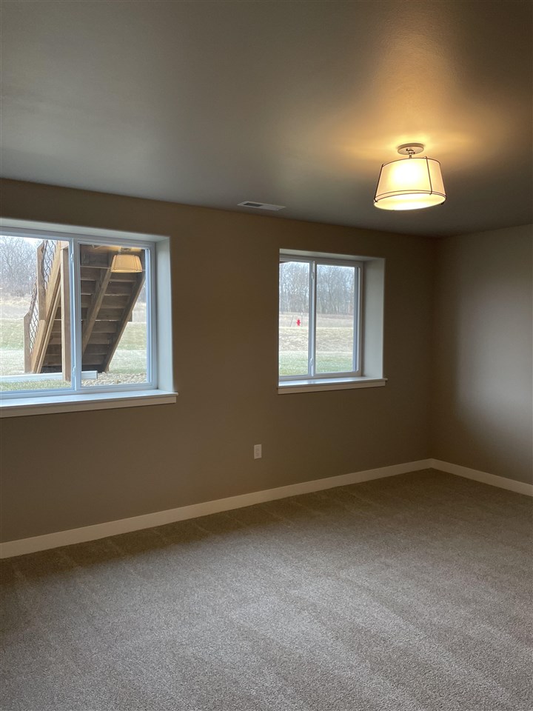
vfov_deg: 67.3
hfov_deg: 53.1
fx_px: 534
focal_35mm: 26
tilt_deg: -3.2
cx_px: 266
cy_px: 356
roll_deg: -0.1
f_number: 1.6
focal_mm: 4.2
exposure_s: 1/120
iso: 125
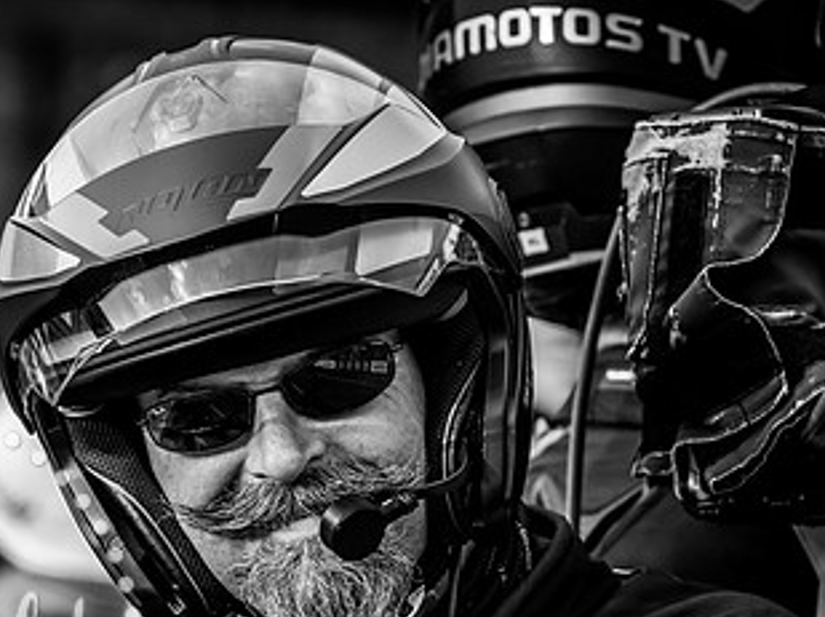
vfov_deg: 5.4
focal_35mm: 273
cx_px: 307
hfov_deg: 7.3
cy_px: 514
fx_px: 6499
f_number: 4.5
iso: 500
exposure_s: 1/1250
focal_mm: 151
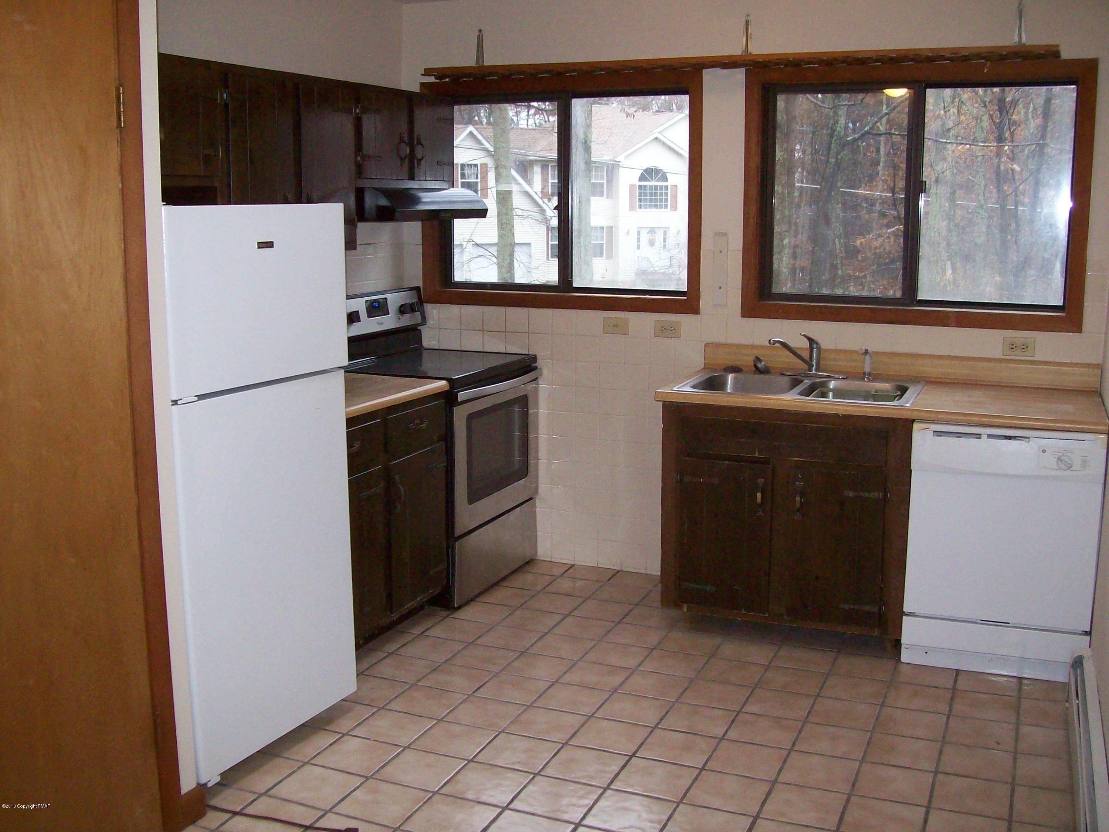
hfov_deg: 51.4
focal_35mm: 36
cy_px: 416
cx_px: 554
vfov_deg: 39.7
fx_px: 1153
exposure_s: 1/64
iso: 200
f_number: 2.7
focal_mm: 6
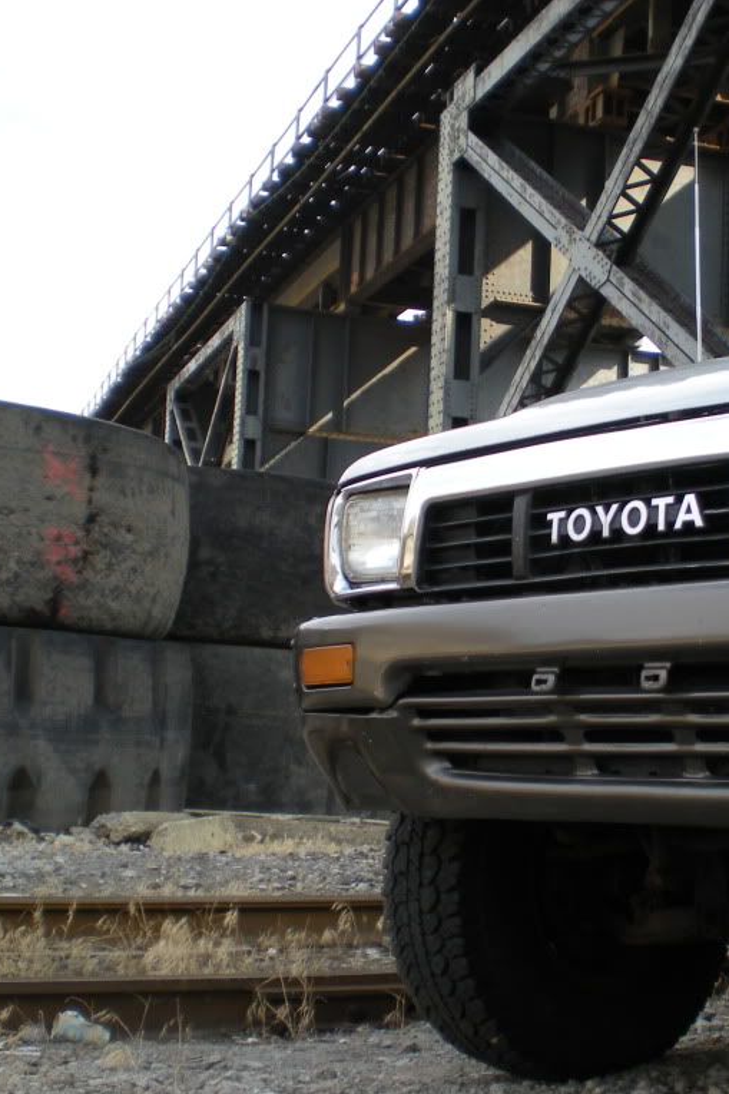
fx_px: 1610
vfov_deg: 37.5
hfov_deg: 25.2
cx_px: 534
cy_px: 547
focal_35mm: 53
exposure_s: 1/244
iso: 64
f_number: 3.1
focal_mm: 6.3
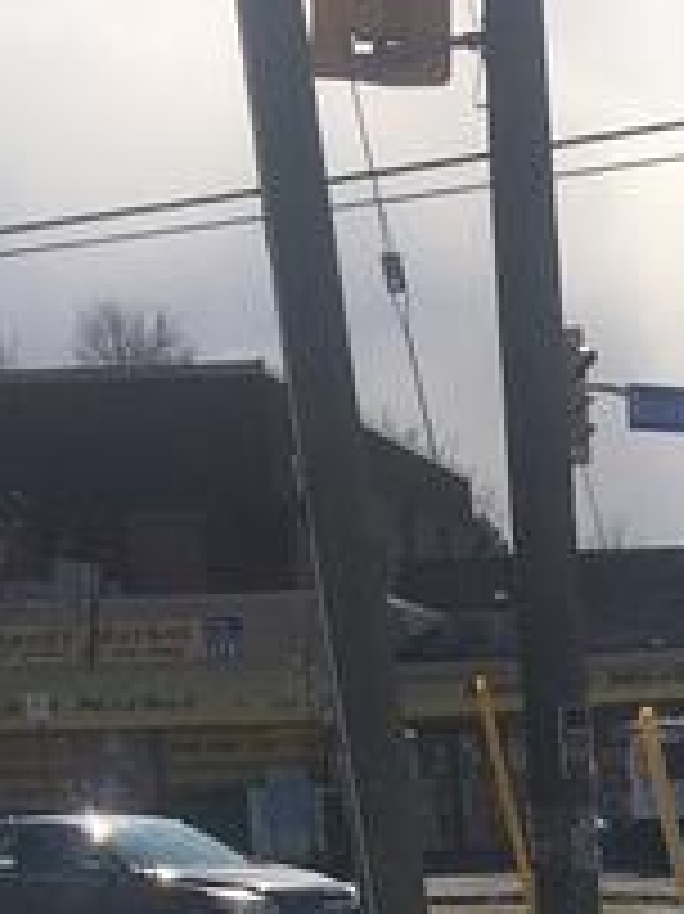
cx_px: 1071
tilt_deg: -17.2
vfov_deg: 12.0
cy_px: 2076
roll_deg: +4.4
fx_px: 3613
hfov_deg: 10.4
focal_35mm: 137
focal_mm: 4.15
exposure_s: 1/3497
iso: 25
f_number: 2.2
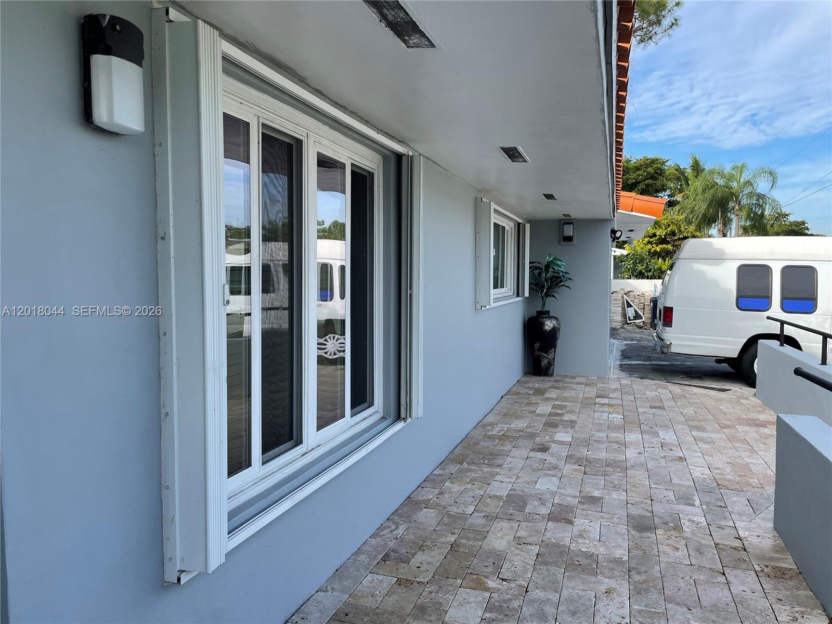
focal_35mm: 26
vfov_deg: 53.1
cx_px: 416
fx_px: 625
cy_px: 312
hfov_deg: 67.3
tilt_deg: -2.7
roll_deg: +0.3
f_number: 1.6
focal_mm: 4.2
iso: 32
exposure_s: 1/842
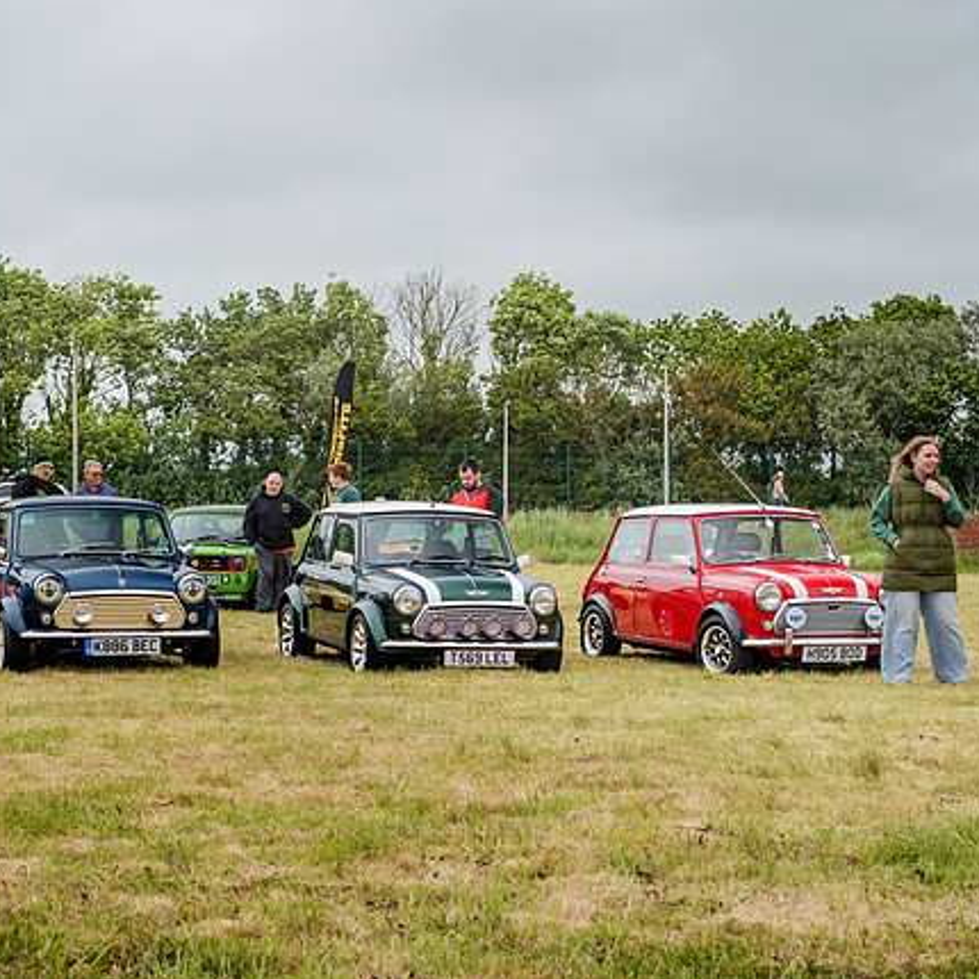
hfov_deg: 24.3
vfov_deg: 24.3
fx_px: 2272
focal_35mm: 71
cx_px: 426
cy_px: 486
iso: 200
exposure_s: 1/320
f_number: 3.5
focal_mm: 24
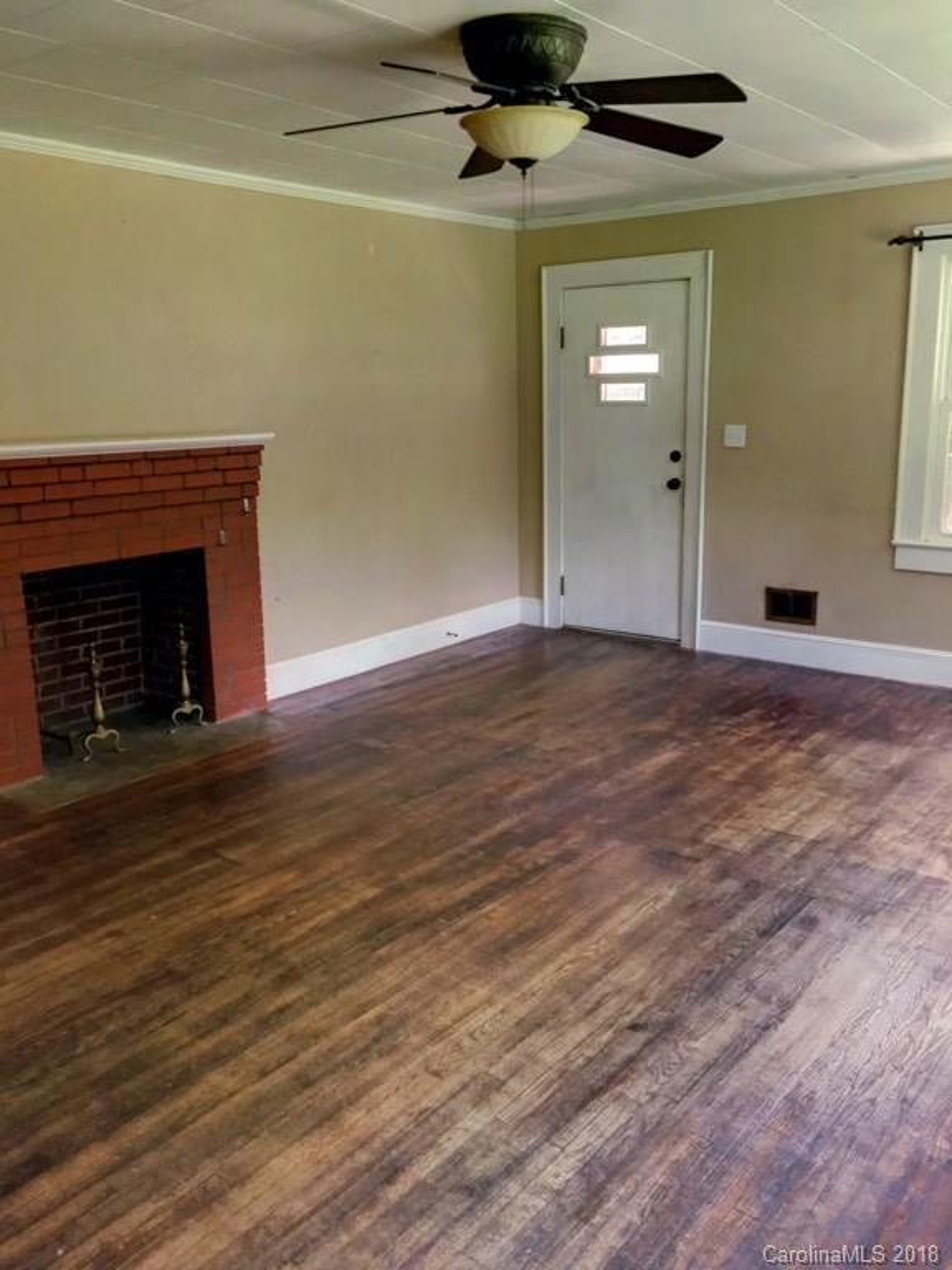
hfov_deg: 48.2
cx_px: 476
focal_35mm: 29
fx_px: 1063
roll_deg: +0.4
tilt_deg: -13.8
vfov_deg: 61.7
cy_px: 635
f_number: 2.2
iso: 200
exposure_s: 1/30
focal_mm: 4.15
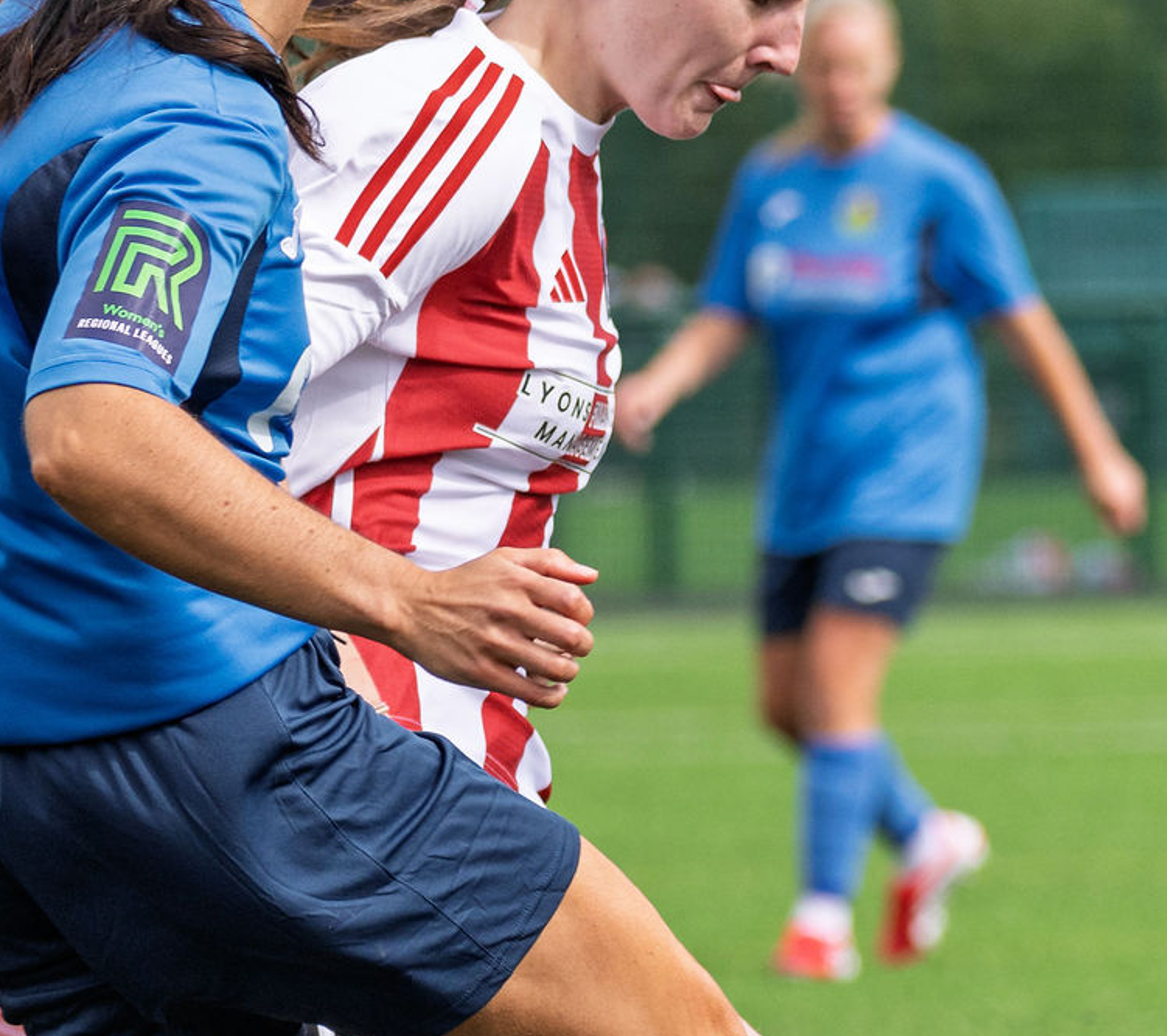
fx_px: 21102
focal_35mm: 585
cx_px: 783
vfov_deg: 2.8
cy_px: 373
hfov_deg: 3.2
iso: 250
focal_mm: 145
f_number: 4.8
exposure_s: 1/1250
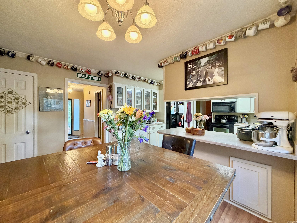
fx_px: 120
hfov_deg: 102.1
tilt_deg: -0.4
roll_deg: +0.1
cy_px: 112
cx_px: 148
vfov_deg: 85.7
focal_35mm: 14
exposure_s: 1/60
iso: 400
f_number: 2.2
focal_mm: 2.22
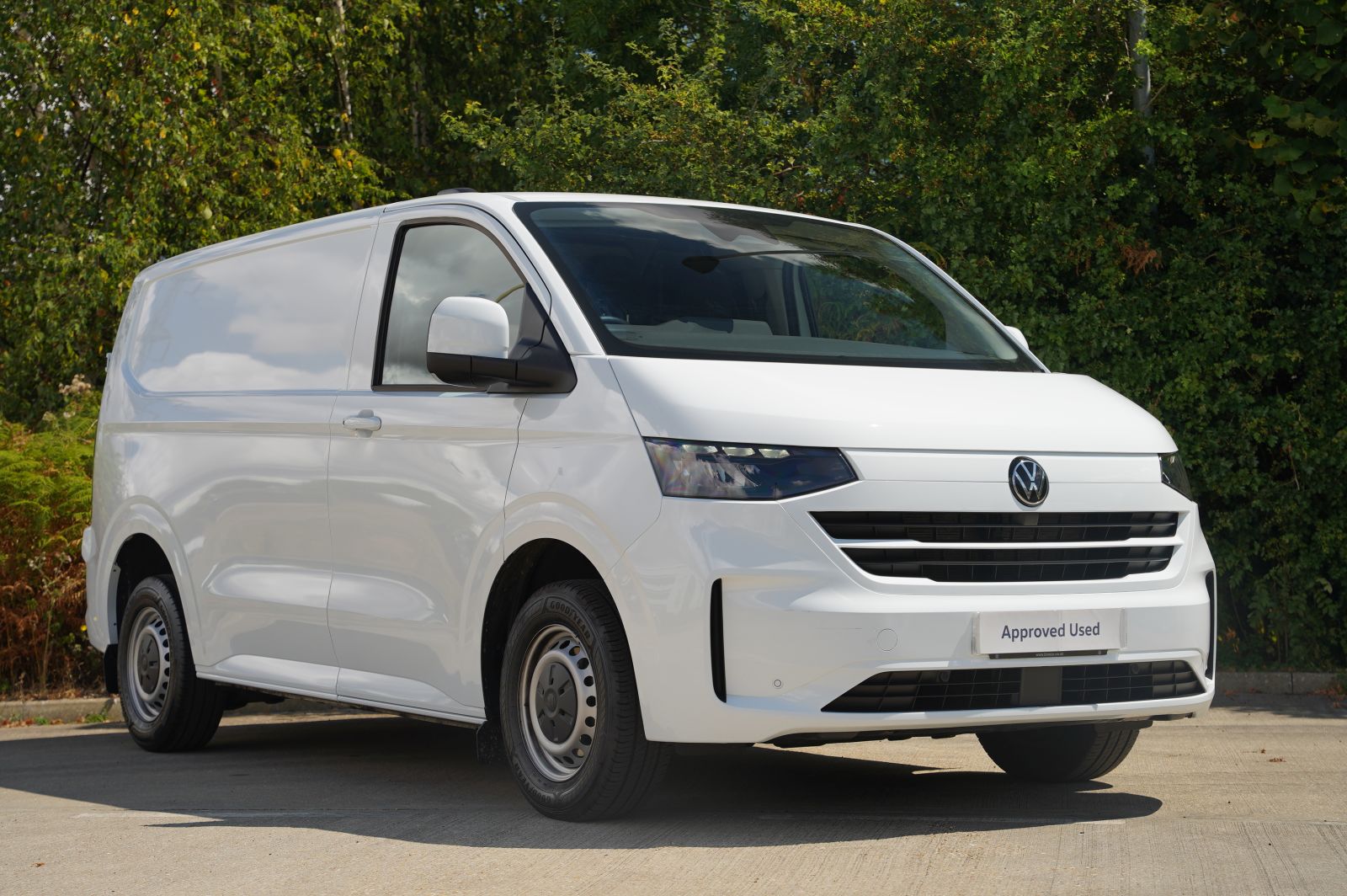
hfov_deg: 31.6
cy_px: 448
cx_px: 674
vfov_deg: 21.3
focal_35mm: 64
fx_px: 2381
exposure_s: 1/500
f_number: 4.5
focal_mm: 63.7
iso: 100
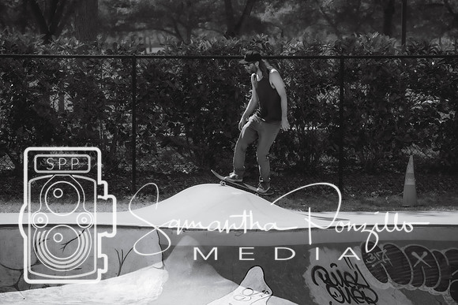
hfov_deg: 8.8
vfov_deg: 5.9
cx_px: 229
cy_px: 152
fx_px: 2987
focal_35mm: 235
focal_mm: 150
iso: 220
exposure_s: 1/2000
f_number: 5.6
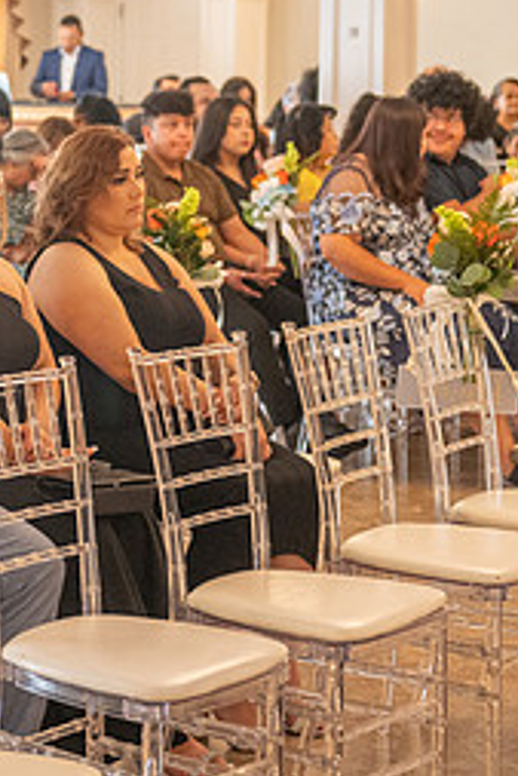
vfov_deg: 19.7
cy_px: 204
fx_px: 2220
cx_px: -264
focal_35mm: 103
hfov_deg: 12.6
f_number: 3.2
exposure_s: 1/160
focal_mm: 45
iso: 2000
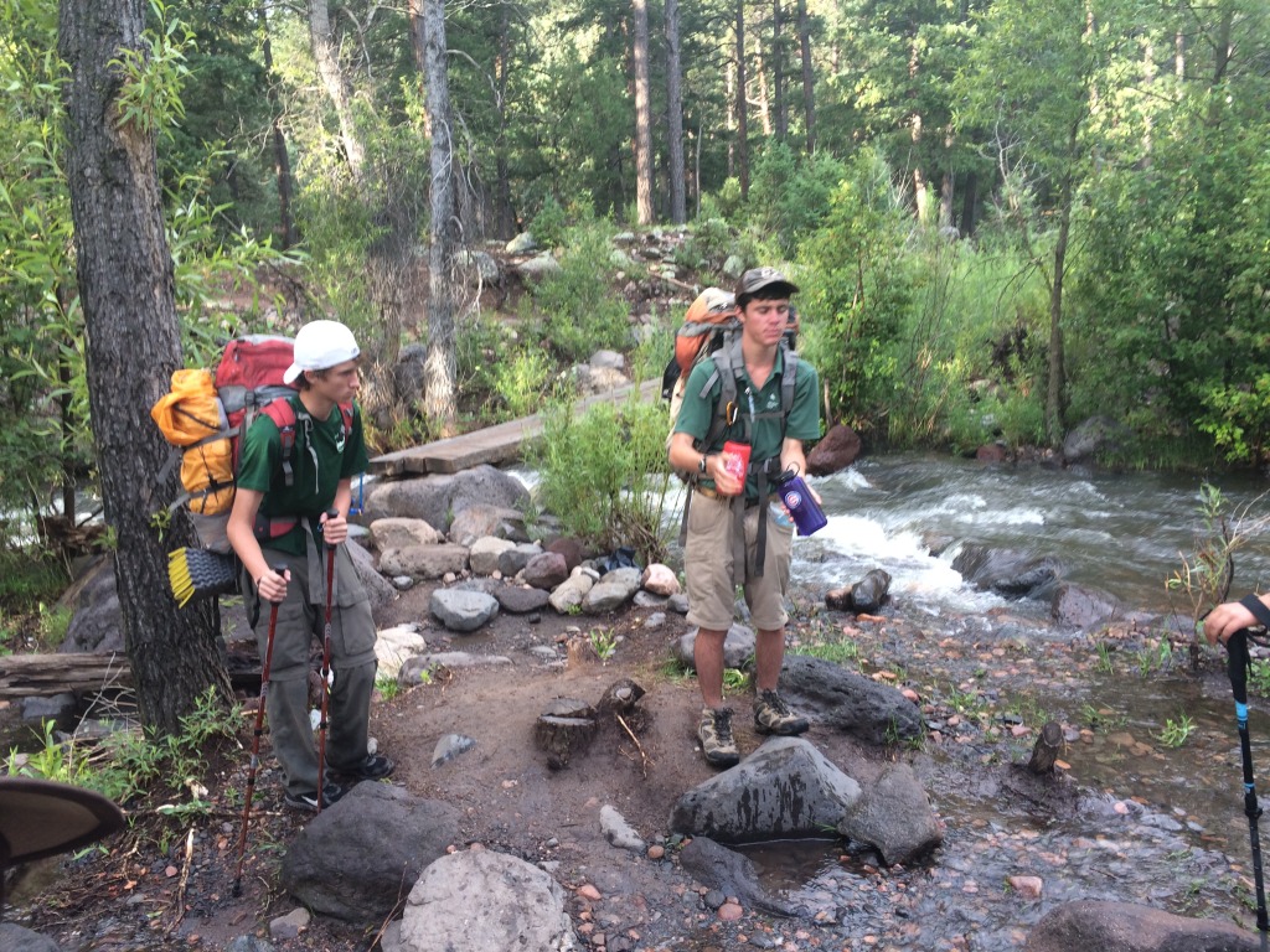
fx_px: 1064
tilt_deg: -12.2
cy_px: 476
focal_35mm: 29
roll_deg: +1.0
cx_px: 635
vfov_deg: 48.2
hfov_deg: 61.7
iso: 32
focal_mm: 4.15
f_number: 2.2
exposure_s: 1/60
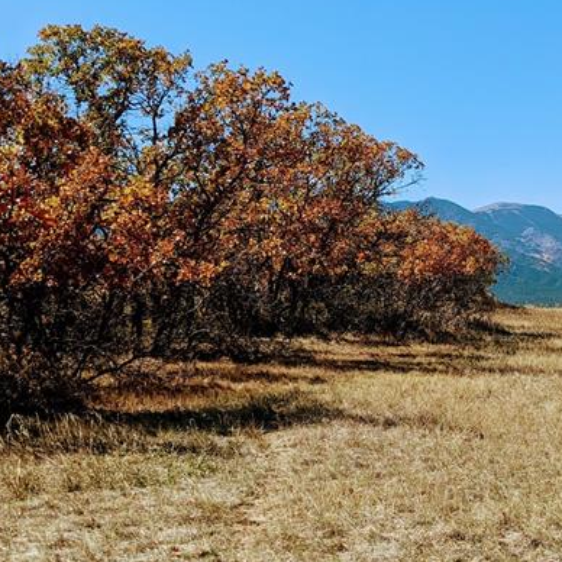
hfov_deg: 26.8
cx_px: 452
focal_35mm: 63
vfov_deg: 27.3
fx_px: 1157
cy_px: 238
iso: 60
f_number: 1.73
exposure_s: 1/2347
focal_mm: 4.38
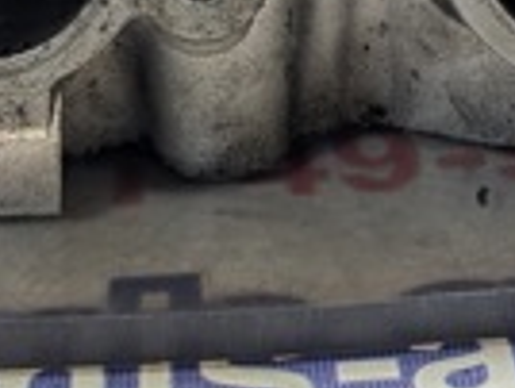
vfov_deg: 12.6
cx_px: 563
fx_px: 1699
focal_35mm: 114
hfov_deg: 16.7
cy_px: -111
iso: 44
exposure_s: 1/41.9
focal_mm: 6.9
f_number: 1.68
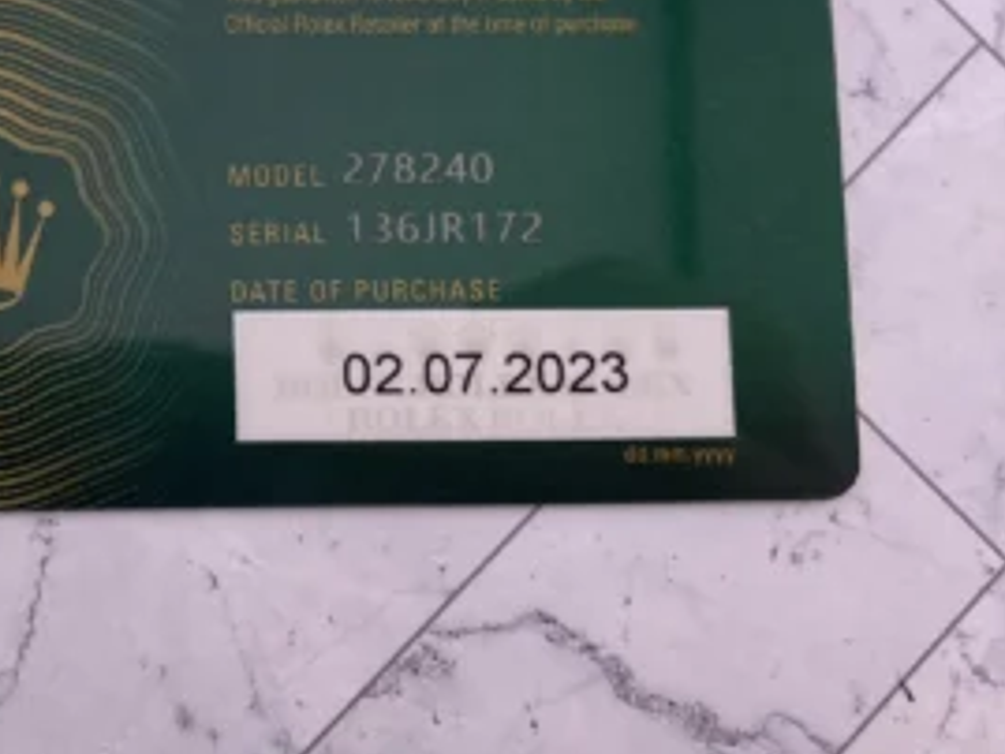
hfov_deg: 28.6
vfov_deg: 22.4
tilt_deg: -81.5
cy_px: 196
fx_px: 1888
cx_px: 101
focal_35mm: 65
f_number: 1.8
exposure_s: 1/1395
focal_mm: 4.25
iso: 32
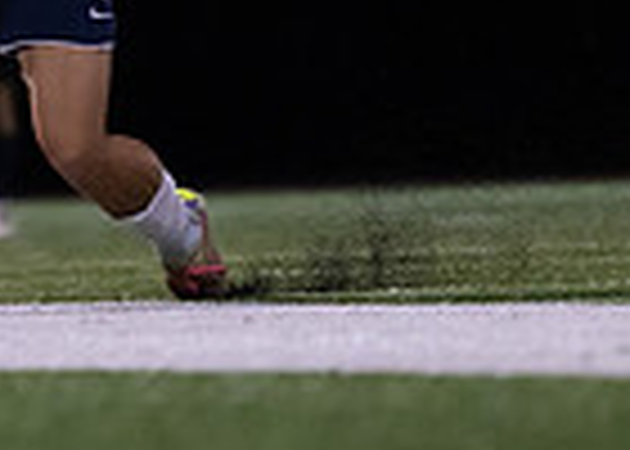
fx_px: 18590
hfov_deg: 1.9
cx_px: -240
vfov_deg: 1.4
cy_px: -322
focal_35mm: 1039
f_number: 2.8
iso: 2500
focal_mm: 200
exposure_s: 1/1000
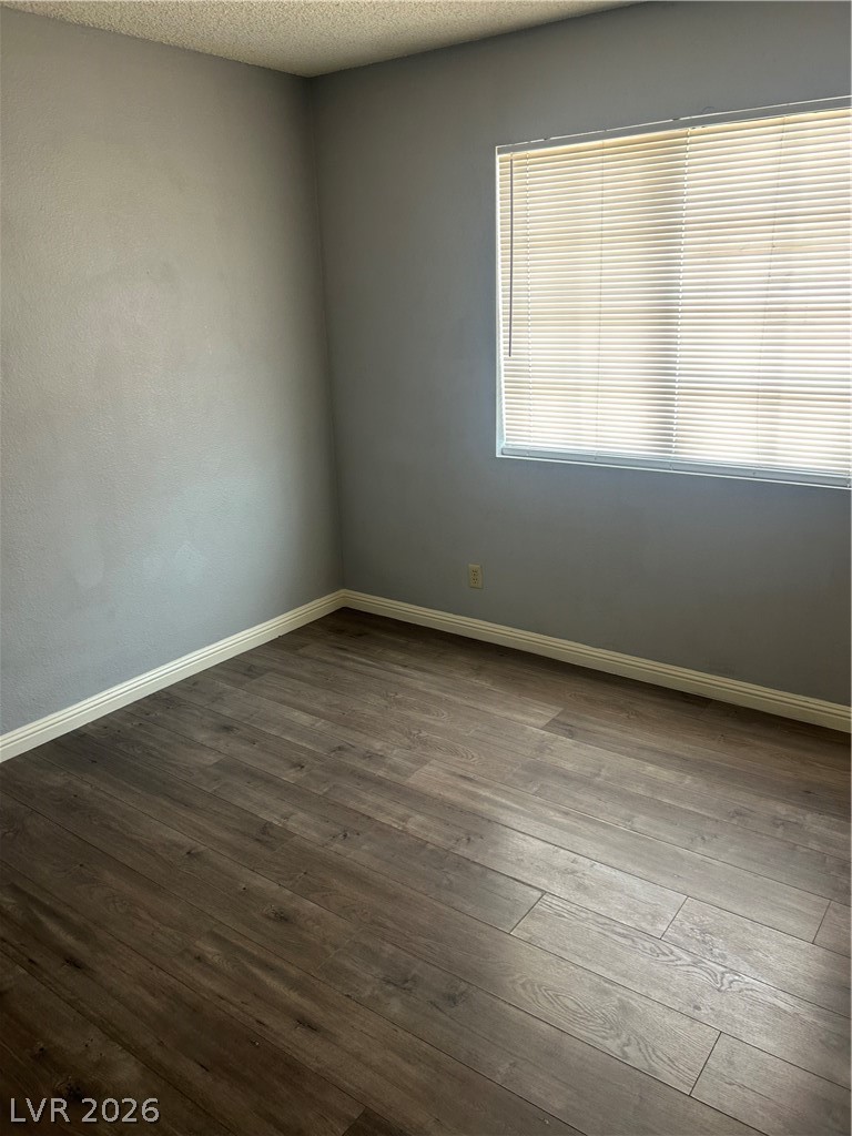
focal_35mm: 26
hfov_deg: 53.1
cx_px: 426
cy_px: 568
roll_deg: +0.9
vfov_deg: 67.3
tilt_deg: -15.8
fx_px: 853
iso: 80
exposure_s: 1/60
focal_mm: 5.7
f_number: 1.5
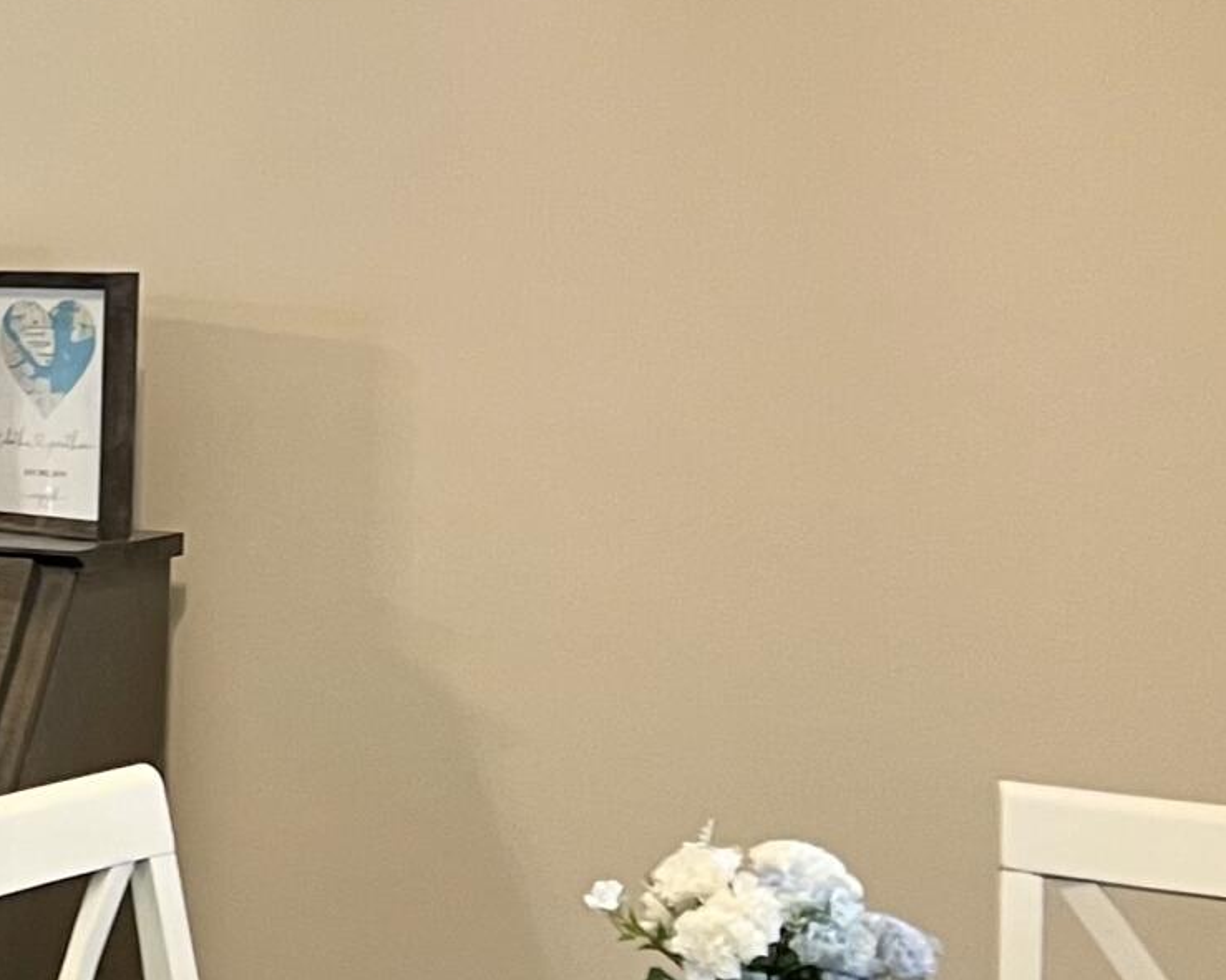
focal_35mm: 103
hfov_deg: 15.1
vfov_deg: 14.9
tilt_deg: -7.2
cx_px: -1234
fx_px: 3737
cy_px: 594
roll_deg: +1.0
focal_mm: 5.7
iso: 160
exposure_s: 1/60
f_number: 1.5
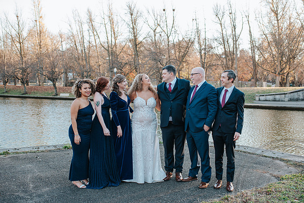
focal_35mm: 39
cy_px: 114
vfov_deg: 33.9
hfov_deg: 49.2
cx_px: 156
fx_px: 332
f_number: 2.8
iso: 400
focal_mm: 35
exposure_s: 1/400
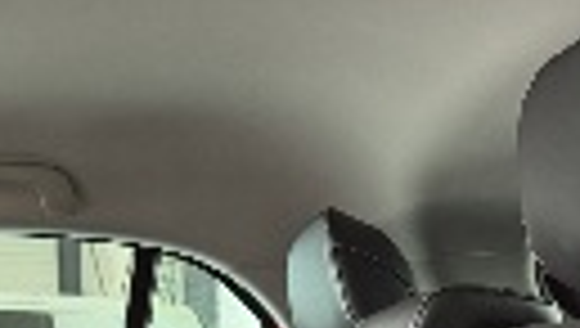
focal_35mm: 84
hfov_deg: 24.3
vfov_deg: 12.7
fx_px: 1294
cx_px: 18
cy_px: 656
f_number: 1.78
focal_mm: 6.76
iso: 800
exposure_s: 1/33
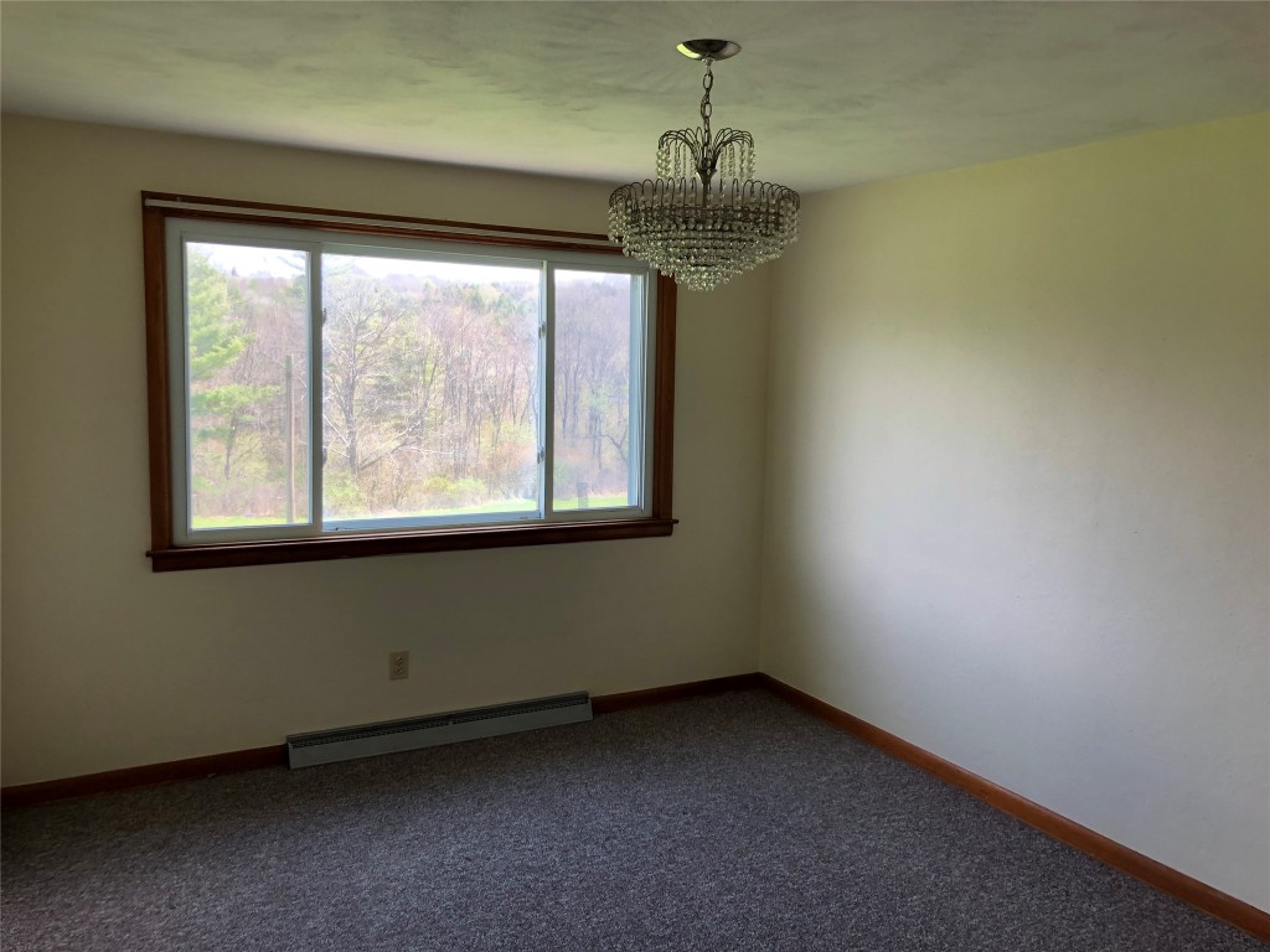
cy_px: 476
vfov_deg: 49.7
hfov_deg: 63.4
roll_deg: -1.5
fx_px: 1027
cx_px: 635
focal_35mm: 28
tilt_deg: -5.7
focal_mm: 3.99
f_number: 1.8
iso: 25
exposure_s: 1/120
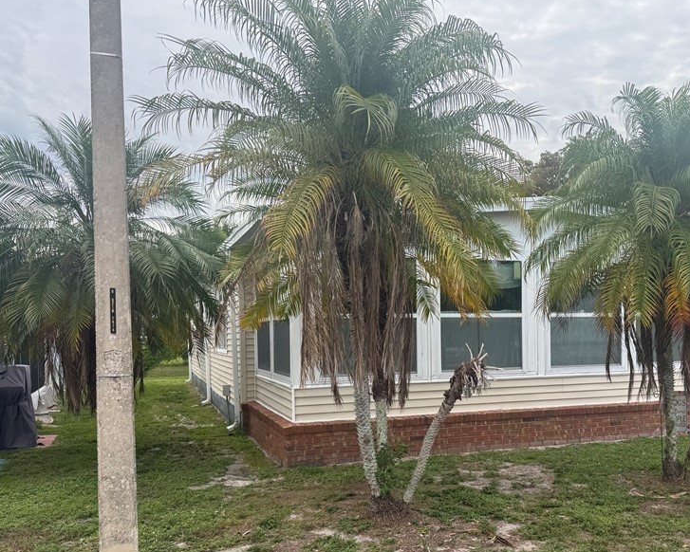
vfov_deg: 44.3
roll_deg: +0.1
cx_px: 456
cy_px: 338
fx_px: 674
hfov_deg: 53.2
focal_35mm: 33
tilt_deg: -0.9
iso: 80
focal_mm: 6.76
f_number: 1.78
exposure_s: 1/900
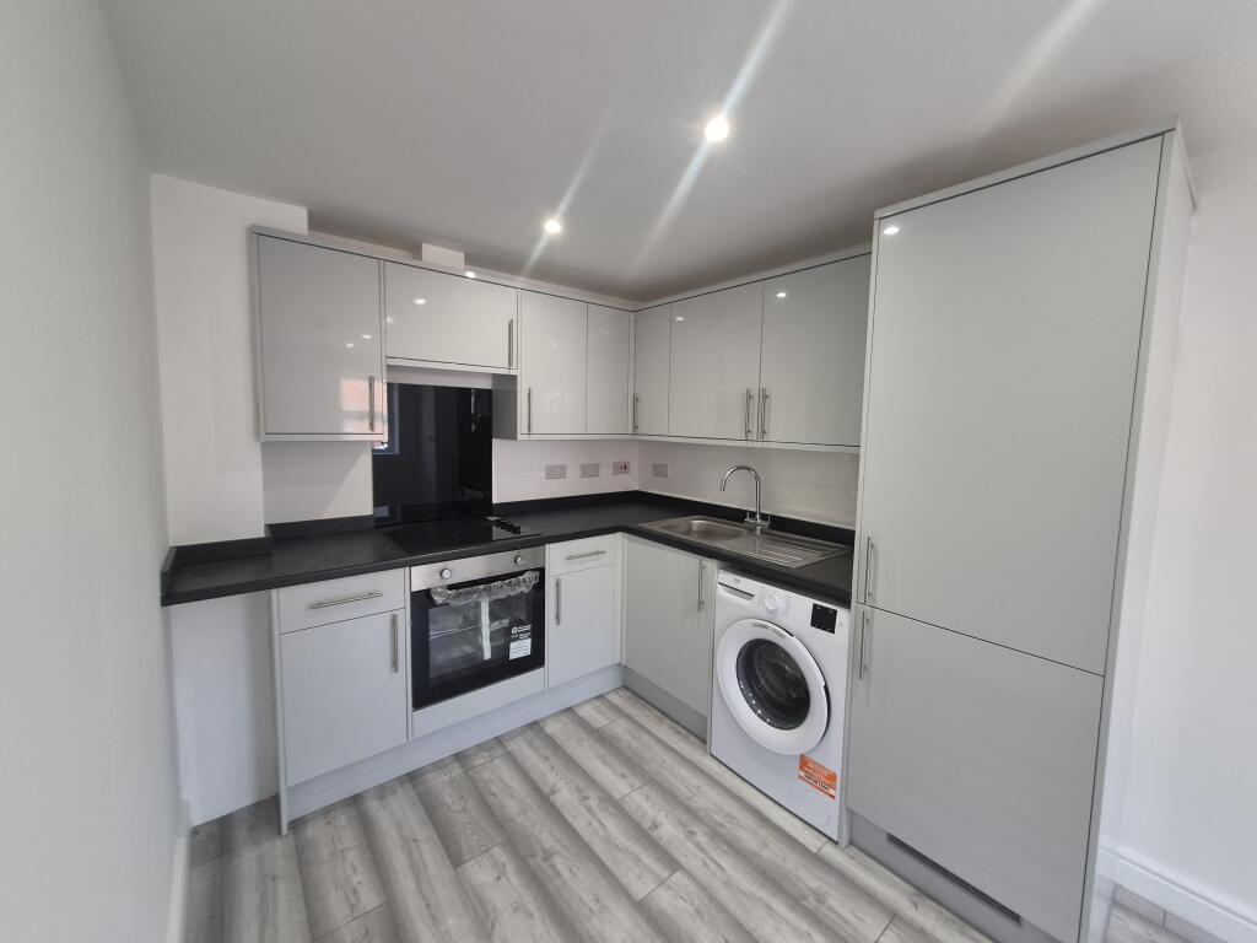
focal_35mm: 13
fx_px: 472
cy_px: 472
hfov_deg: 106.2
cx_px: 628
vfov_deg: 89.9
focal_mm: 1.74
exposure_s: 1/50
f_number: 2.2
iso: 80
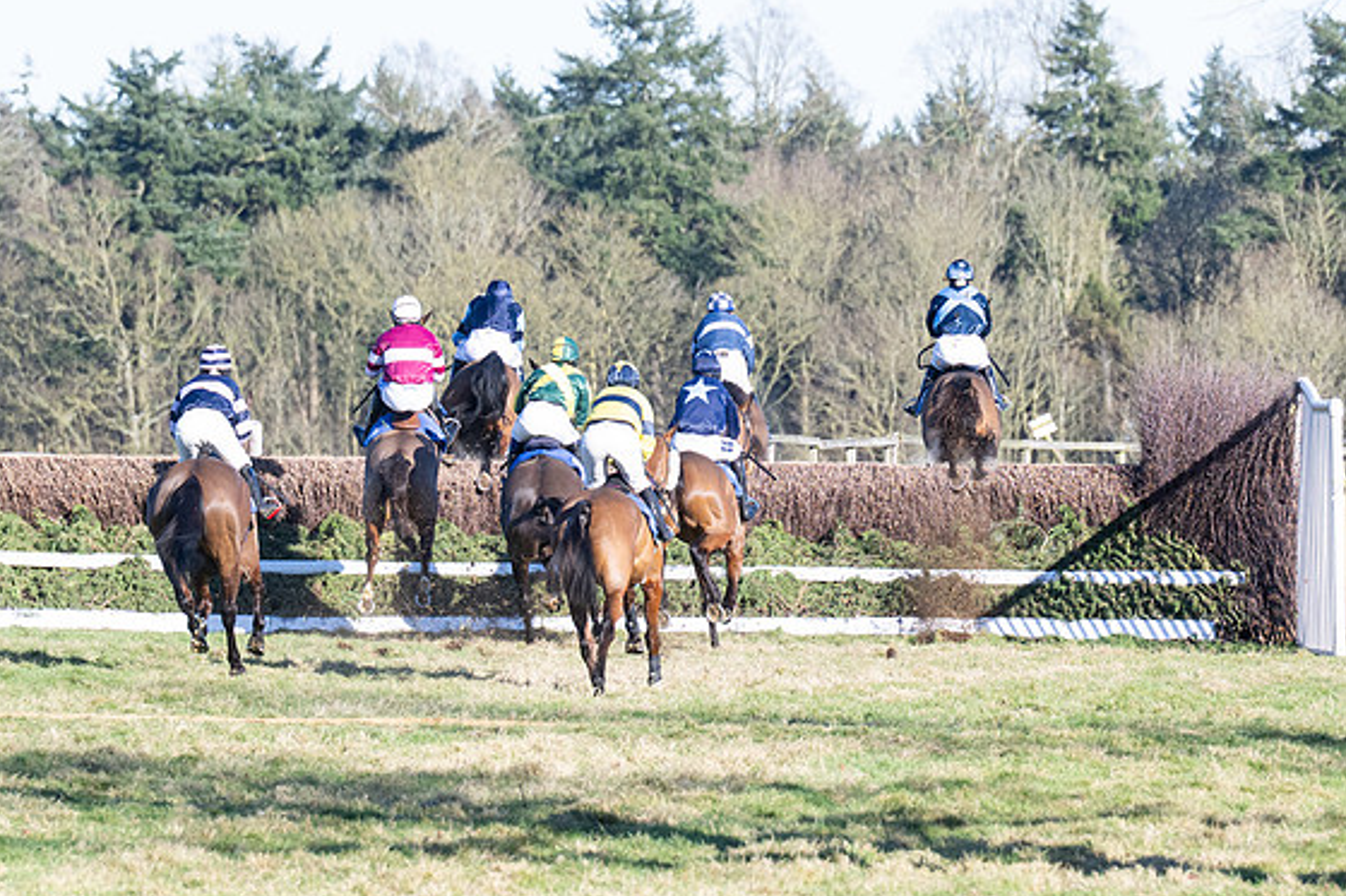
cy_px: 558
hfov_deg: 4.8
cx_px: 846
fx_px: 16184
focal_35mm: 433
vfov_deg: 3.2
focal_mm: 200
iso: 400
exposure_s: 1/1250
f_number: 5
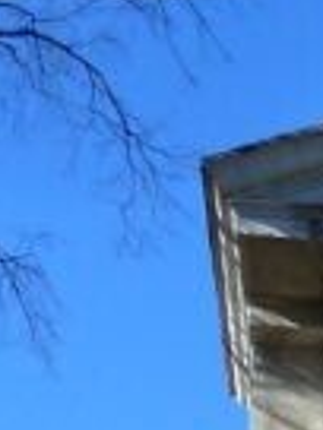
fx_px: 2725
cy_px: 949
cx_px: 801
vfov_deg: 8.4
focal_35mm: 219
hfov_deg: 6.4
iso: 80
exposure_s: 1/400
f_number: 4
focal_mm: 4.7
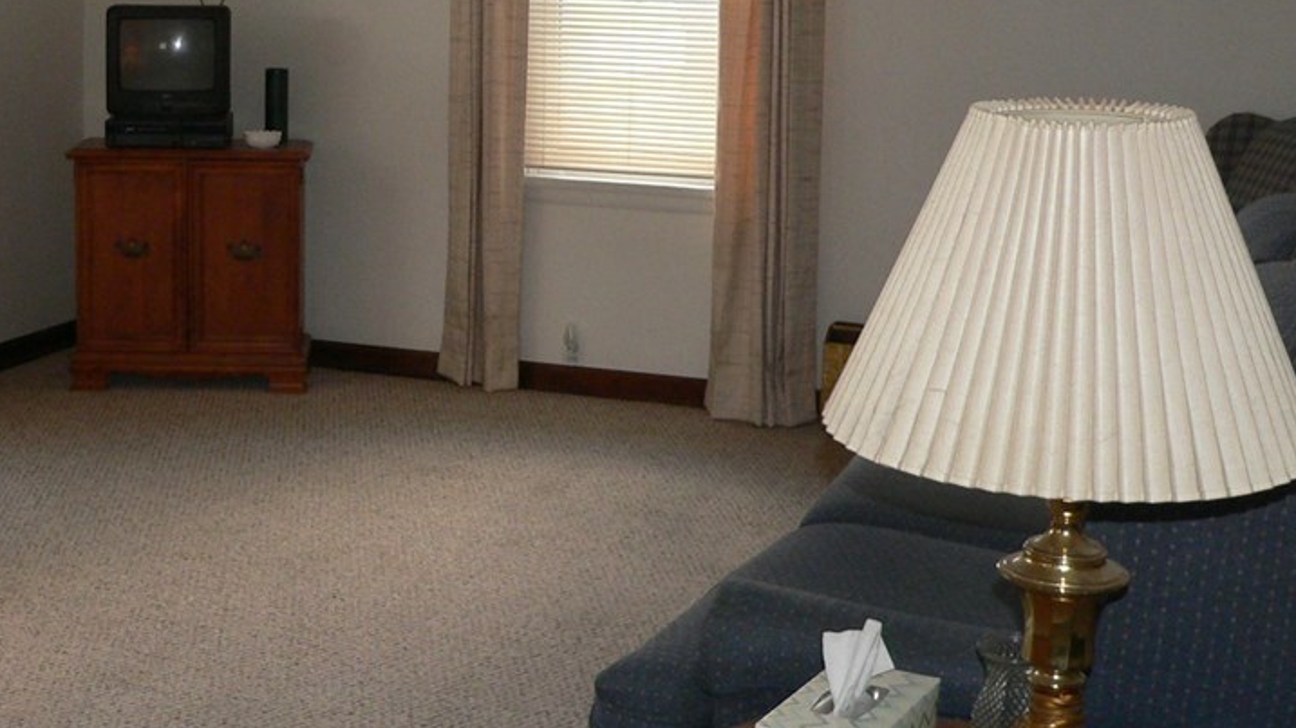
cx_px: 385
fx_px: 1924
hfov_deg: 36.7
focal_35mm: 56
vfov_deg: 21.3
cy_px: 179
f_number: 2.8
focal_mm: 6
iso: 200
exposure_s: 1/30
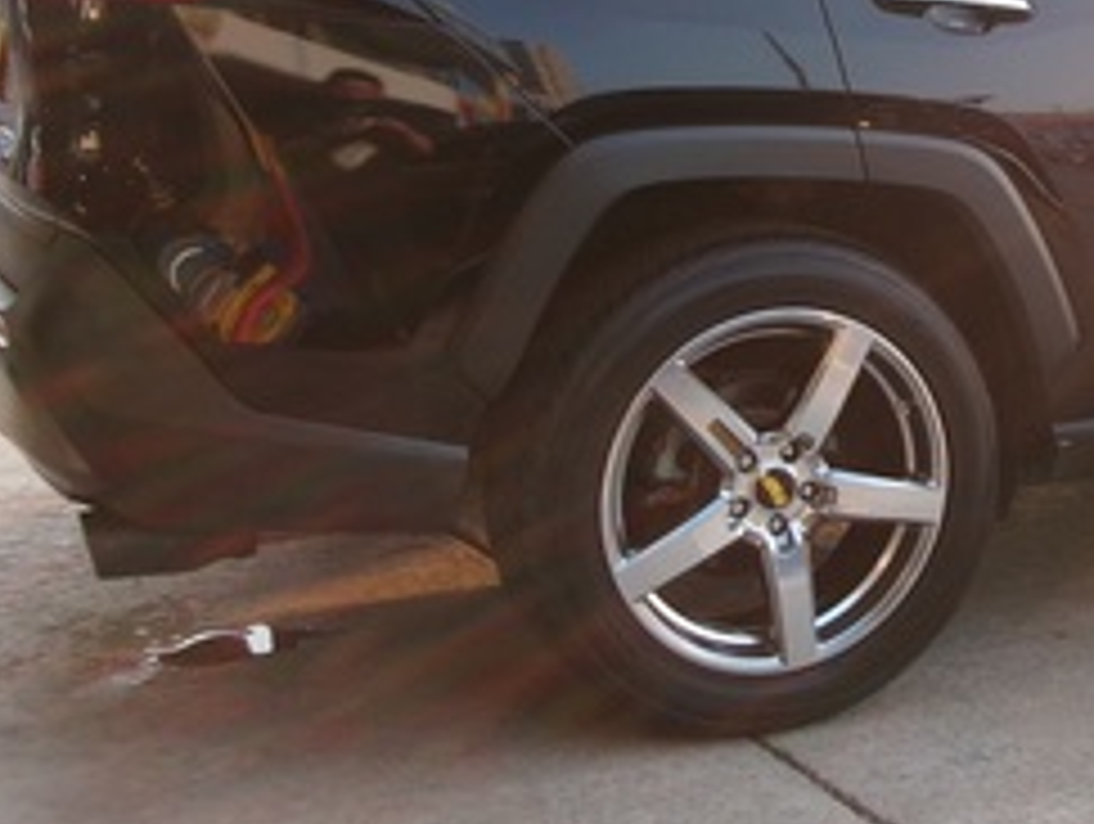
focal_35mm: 69
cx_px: 1080
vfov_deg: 21.2
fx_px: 2184
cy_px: 212
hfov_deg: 26.7
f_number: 3.9
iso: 100
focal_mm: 5.1
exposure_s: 1/75
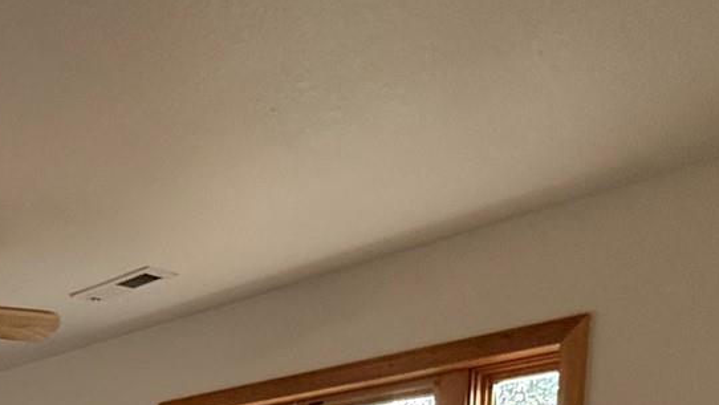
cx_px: -84
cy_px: 709
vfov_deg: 20.0
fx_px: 858
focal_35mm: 45
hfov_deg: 37.5
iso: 400
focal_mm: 2.22
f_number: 2.2
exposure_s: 1/81
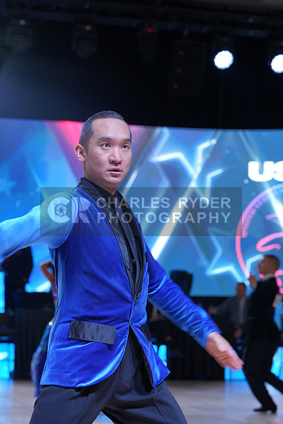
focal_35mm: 103
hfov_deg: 13.3
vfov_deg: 19.8
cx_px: 142
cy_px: 212
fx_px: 1214
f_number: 5.6
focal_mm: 103
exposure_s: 1/250
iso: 800
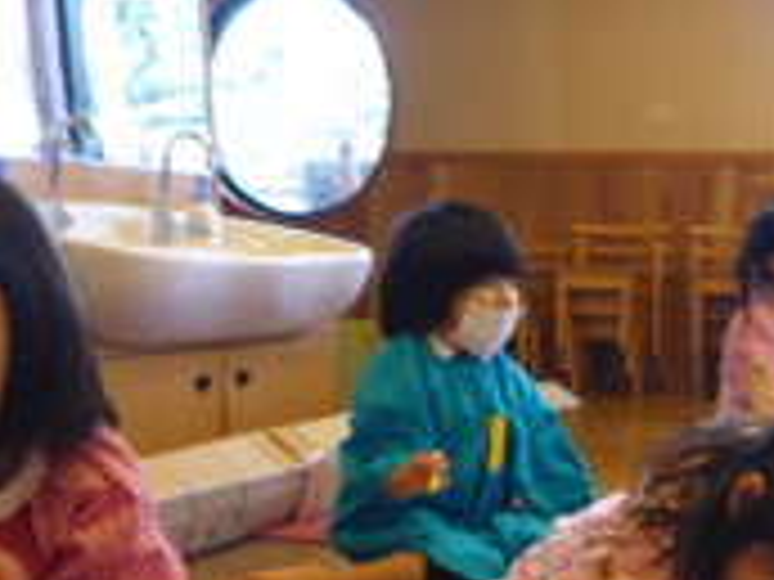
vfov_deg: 24.5
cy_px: 584
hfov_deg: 31.2
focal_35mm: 57
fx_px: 1274
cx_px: 783
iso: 400
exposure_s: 1/40
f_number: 3.3
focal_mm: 4.9
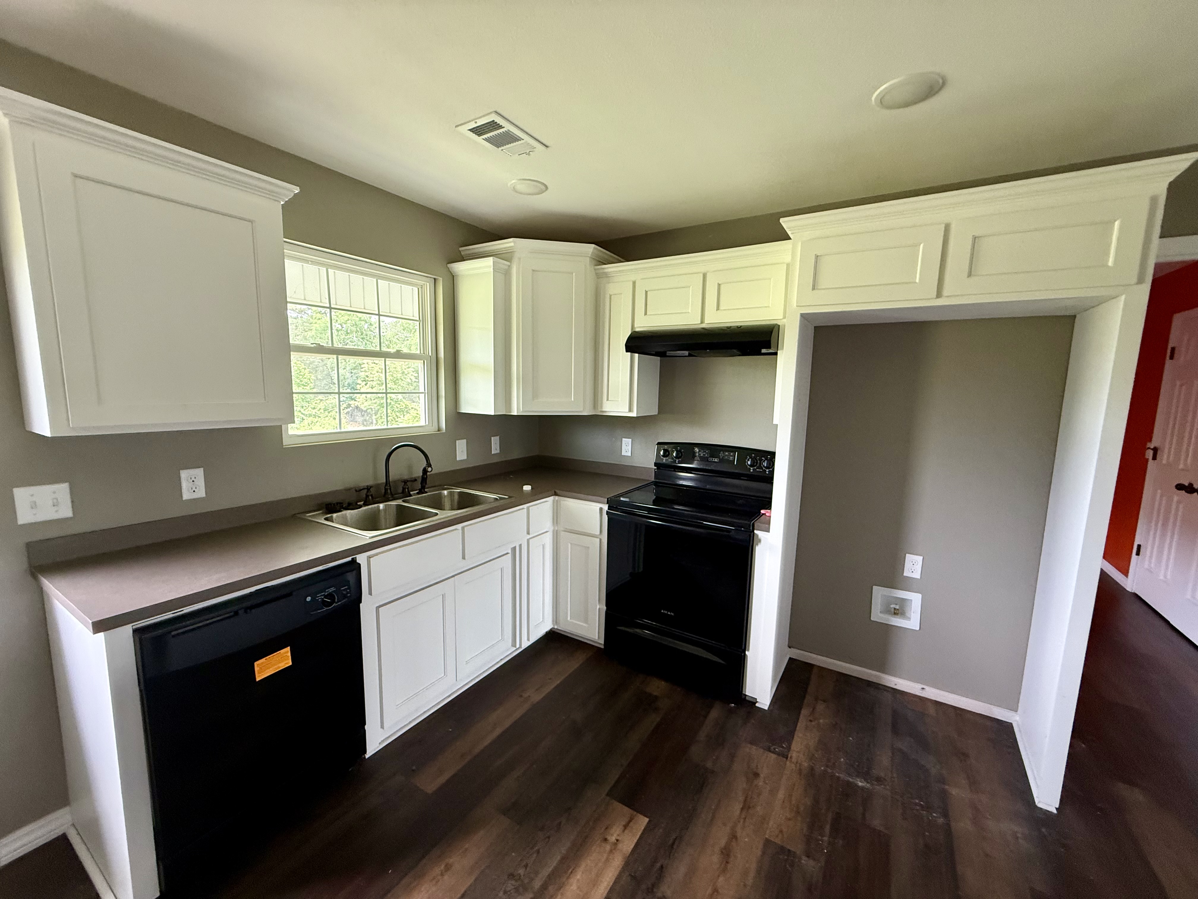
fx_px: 485
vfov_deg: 85.7
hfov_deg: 102.1
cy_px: 450
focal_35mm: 14
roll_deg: -1.0
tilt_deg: -5.4
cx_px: 599
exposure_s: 1/99
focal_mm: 2.22
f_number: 2.2
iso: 250
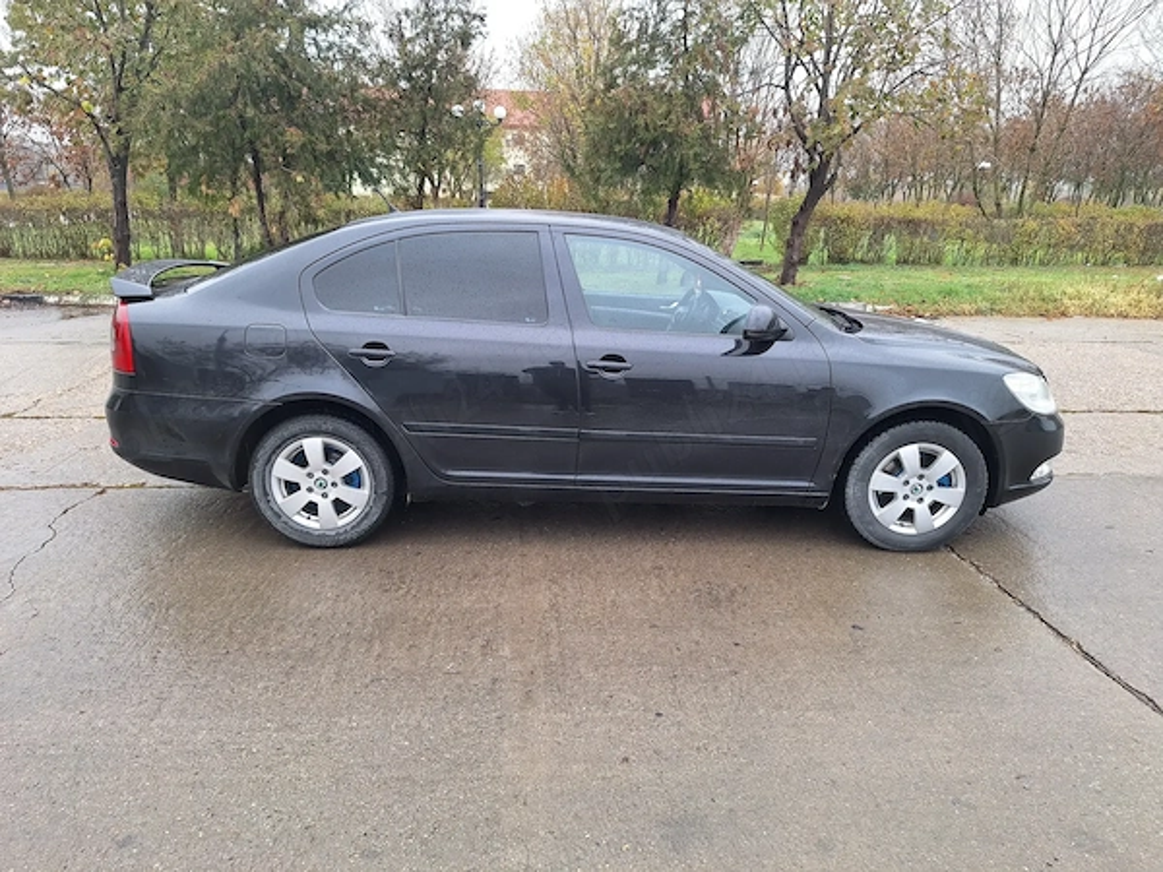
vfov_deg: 58.9
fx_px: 773
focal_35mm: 23
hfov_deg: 73.9
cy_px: 436
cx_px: 582
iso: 40
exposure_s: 1/144
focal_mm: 5.54
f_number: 1.8
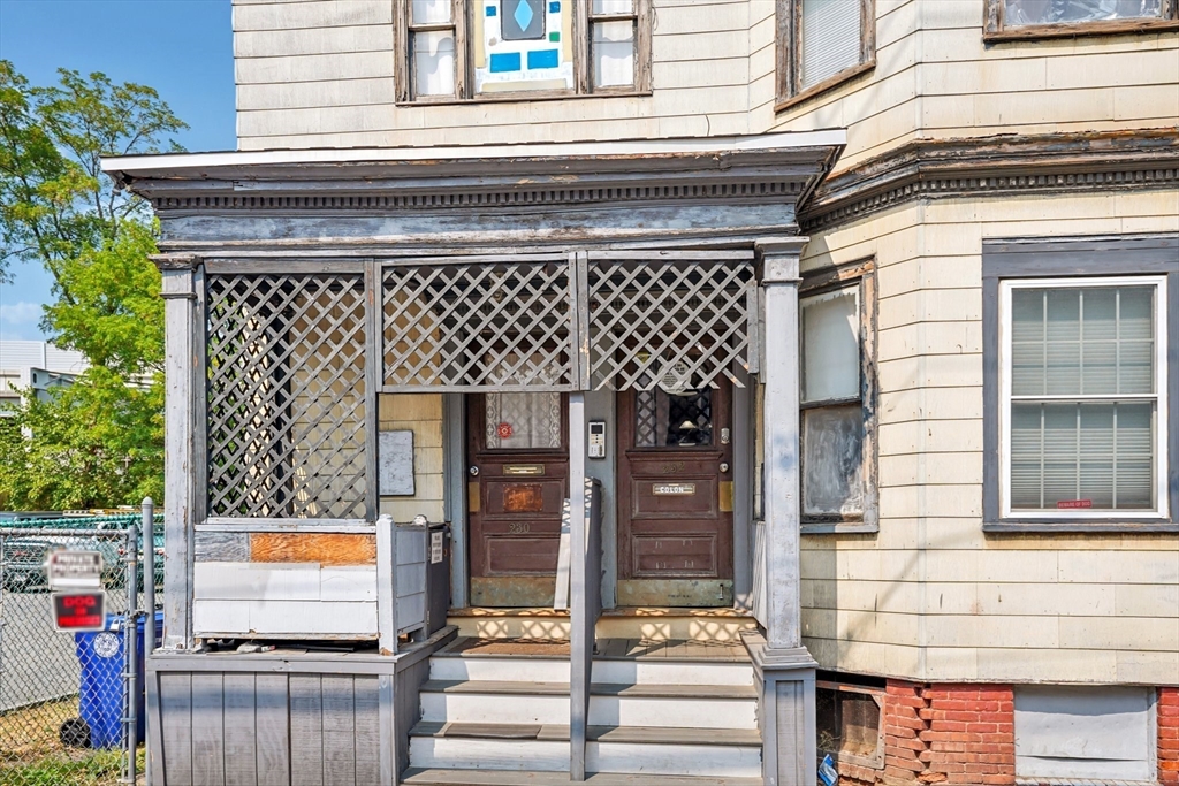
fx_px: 852
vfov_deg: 49.6
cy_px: 393
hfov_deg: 69.4
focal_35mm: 26
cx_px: 590
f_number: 8
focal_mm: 26
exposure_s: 1/100
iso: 100
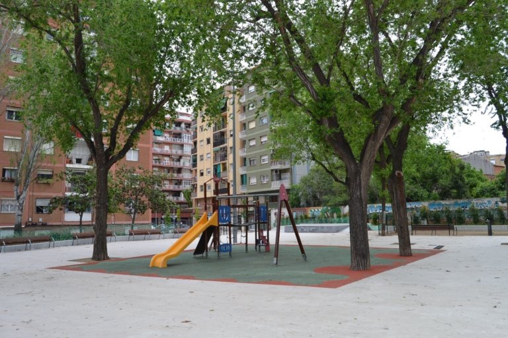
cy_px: 169
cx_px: 254
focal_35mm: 27
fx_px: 381
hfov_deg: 67.4
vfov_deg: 47.9
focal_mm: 18
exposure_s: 1/160
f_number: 6.3
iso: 100
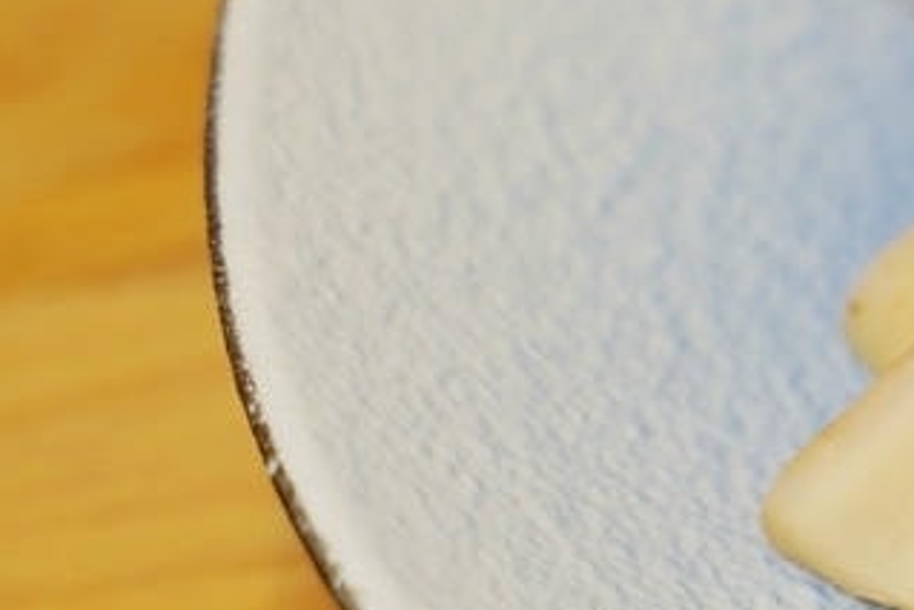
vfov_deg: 4.9
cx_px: 1602
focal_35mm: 282
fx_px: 7163
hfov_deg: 7.1
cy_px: 218
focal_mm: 75
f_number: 4
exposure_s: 1/80
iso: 125
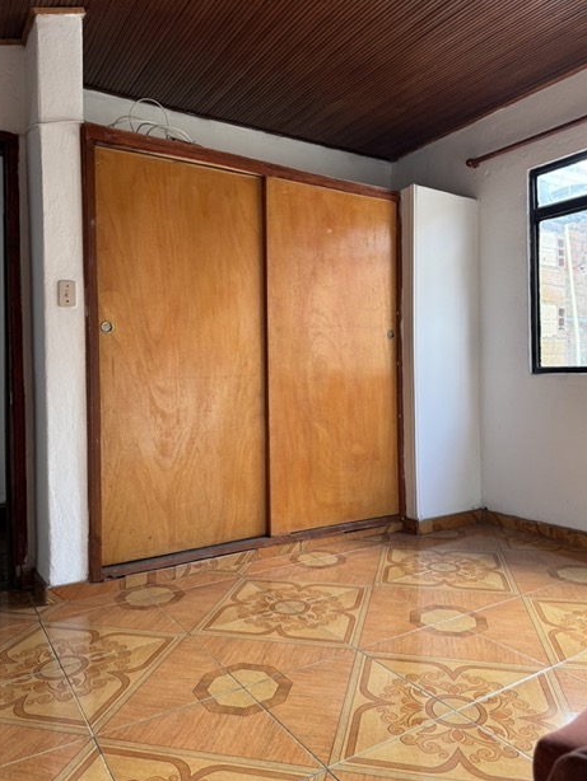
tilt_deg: -0.4
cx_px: 293
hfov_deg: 54.9
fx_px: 565
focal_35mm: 25
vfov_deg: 69.4
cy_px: 378
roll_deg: +1.0
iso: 125
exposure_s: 1/121
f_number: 1.78
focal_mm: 6.76
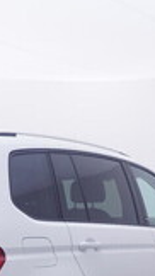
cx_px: 74
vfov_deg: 25.9
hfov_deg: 15.1
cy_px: 239
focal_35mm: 80
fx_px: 583
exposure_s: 1/80
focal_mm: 15
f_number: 5
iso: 200
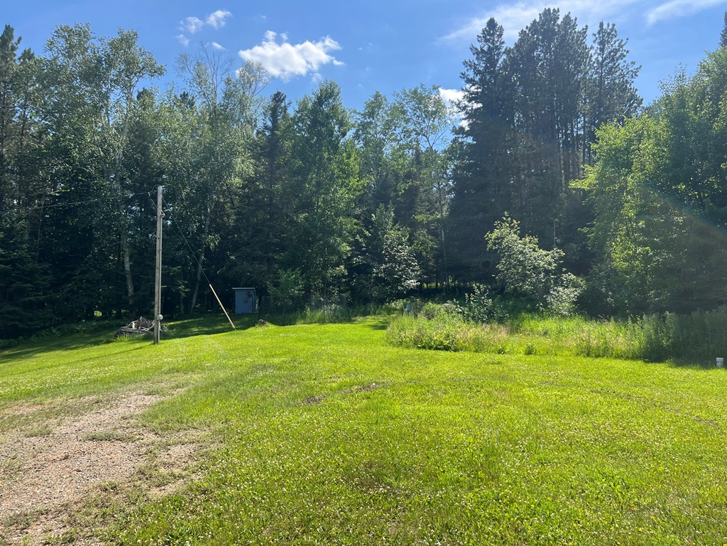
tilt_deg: +4.7
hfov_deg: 67.3
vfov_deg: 53.1
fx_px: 546
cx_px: 364
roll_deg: +0.7
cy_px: 273
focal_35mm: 26
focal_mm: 5.7
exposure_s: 1/2165
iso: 50
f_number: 1.5
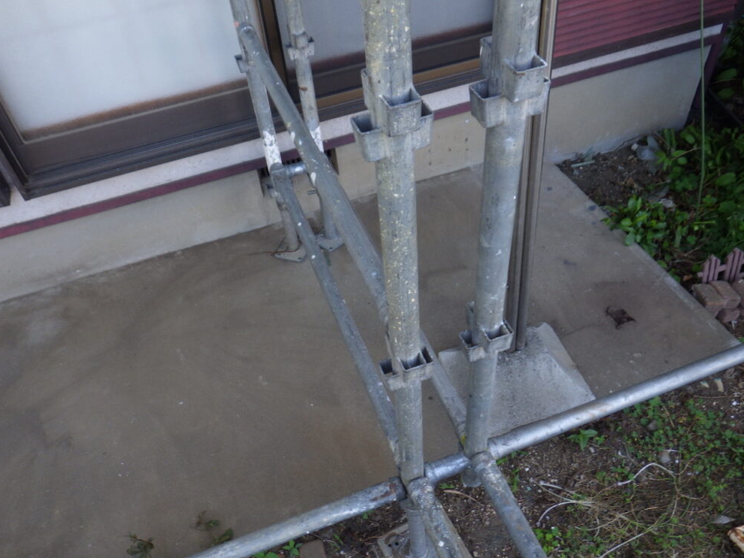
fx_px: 623
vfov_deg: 48.2
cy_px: 284
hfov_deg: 61.7
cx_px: 369
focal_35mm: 29
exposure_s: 1/80
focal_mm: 5
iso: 125
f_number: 3.5
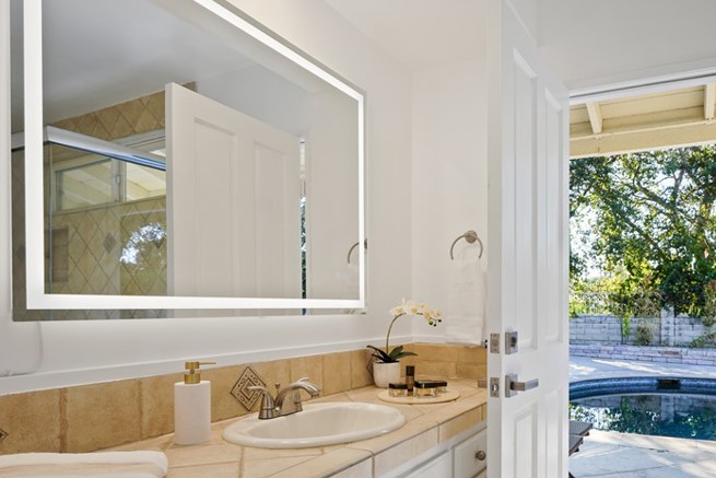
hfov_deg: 69.6
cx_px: 472
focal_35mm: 25
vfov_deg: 50.5
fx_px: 497
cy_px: 314
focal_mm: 16
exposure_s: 1/30
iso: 125
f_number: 5
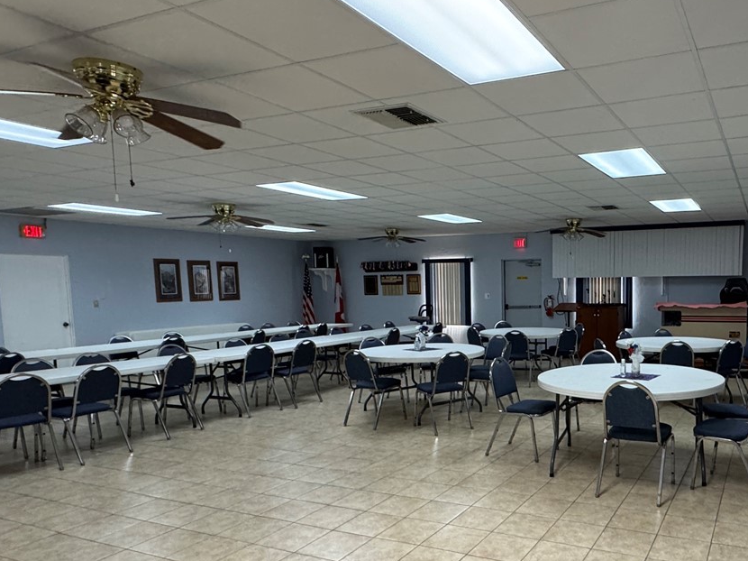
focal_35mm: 27
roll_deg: -0.1
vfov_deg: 50.9
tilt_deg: -6.0
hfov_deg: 62.3
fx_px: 583
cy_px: 341
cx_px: 544
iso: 320
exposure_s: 1/120
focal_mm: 2.22
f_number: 2.2
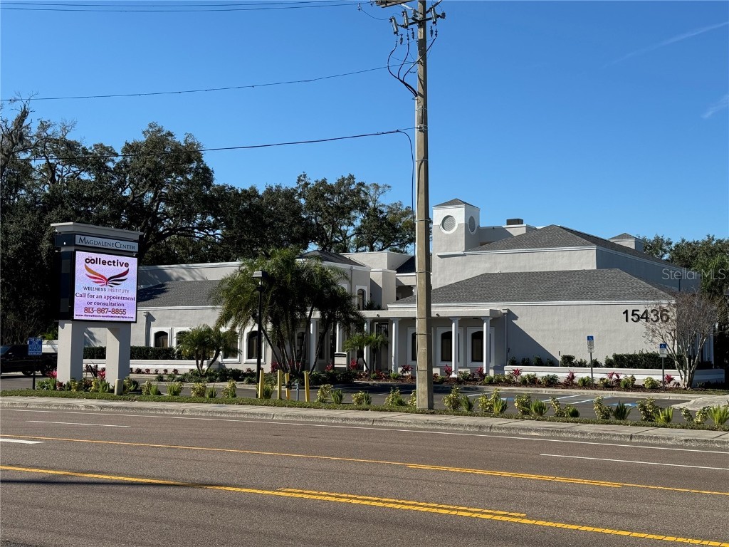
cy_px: 274
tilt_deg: +3.8
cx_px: 364
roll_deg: -0.7
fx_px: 1011
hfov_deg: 39.7
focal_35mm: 48
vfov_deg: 30.3
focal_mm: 6.86
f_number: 1.78
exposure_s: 1/4049
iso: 64
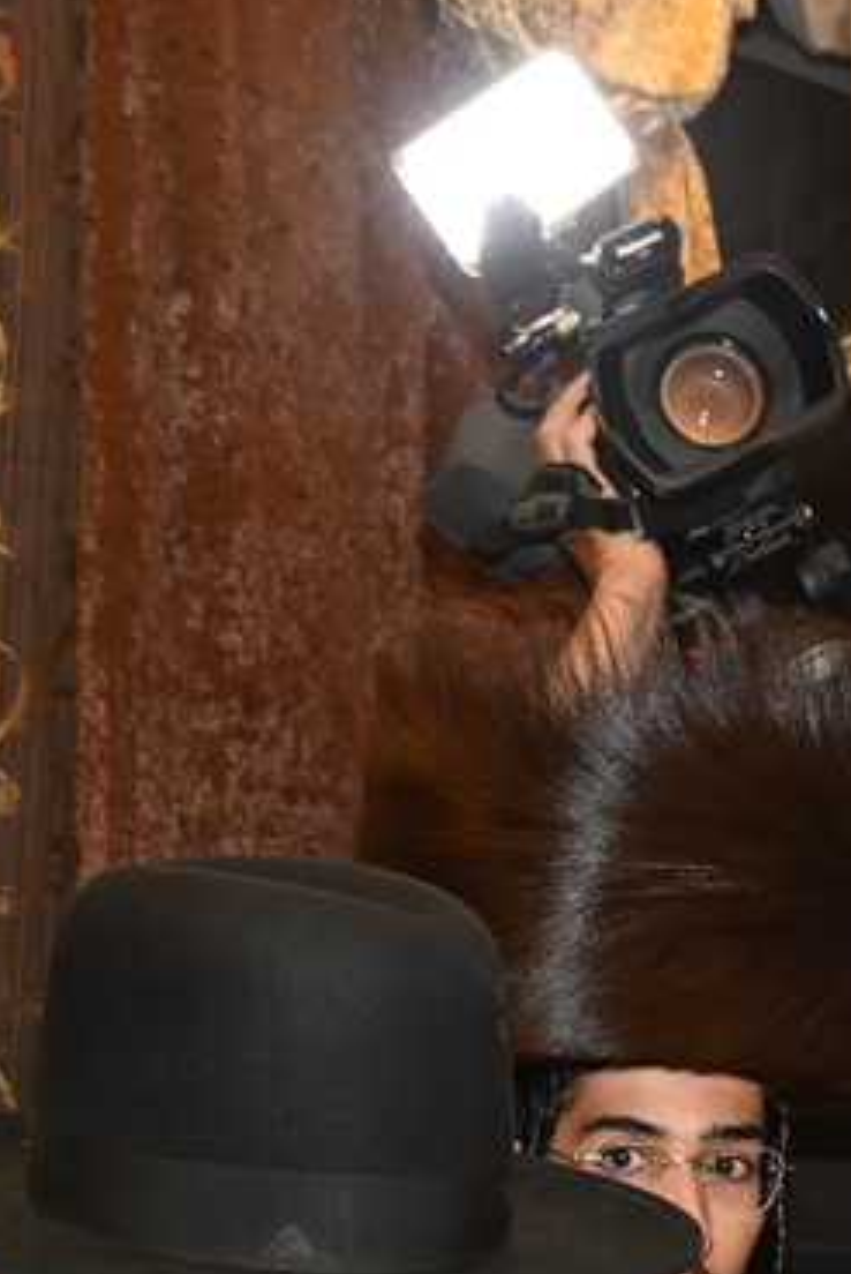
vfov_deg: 17.1
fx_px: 4034
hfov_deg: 11.7
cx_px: 1114
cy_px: 1532
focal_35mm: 114
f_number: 6.3
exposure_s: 1/200
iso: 2000
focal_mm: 30
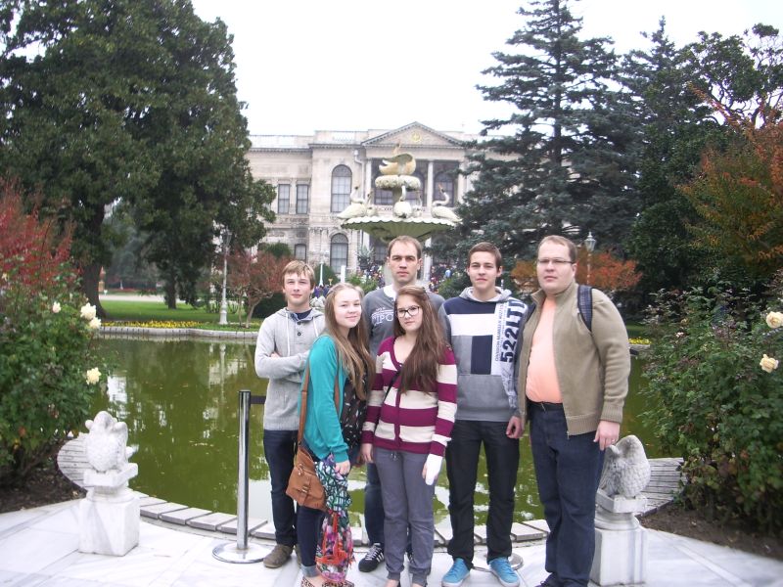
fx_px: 792
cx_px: 392
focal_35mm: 35
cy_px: 294
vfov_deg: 40.7
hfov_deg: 52.6
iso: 50
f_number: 2.6
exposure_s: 1/100
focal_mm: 5.8
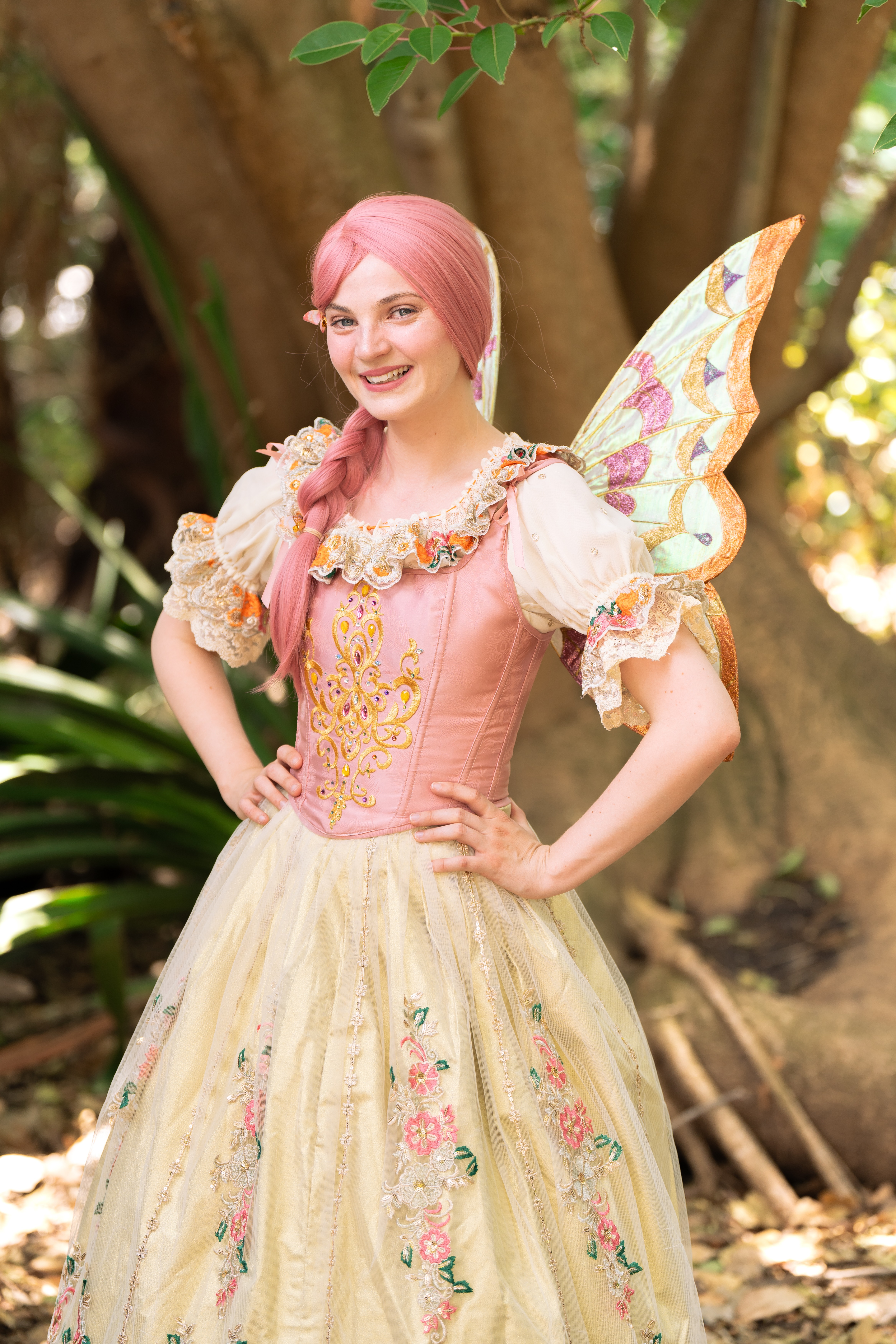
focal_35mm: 111
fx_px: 4144
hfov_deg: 12.3
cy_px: 672
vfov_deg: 18.4
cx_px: 448
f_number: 2.8
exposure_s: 1/250
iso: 250
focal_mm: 111
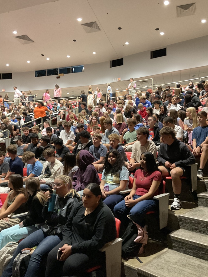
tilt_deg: +1.7
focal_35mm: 29
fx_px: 232
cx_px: 104
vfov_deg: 61.7
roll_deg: -1.6
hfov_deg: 48.2
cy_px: 138
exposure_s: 1/25
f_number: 1.8
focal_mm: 3
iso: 500
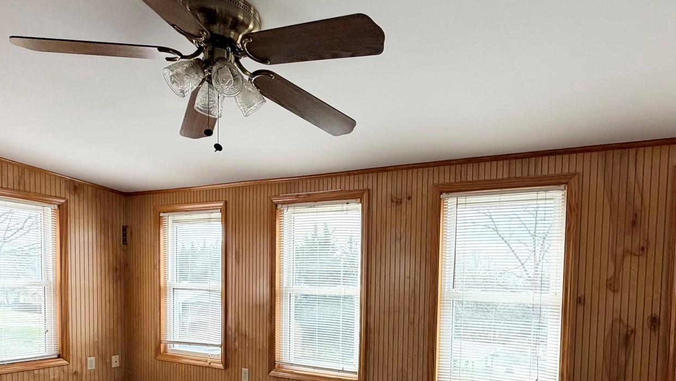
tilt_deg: -2.8
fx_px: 448
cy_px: 306
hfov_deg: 73.7
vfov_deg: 43.8
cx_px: 383
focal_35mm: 25
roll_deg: -0.3
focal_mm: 2.22
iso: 80
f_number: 2.2
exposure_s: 1/121
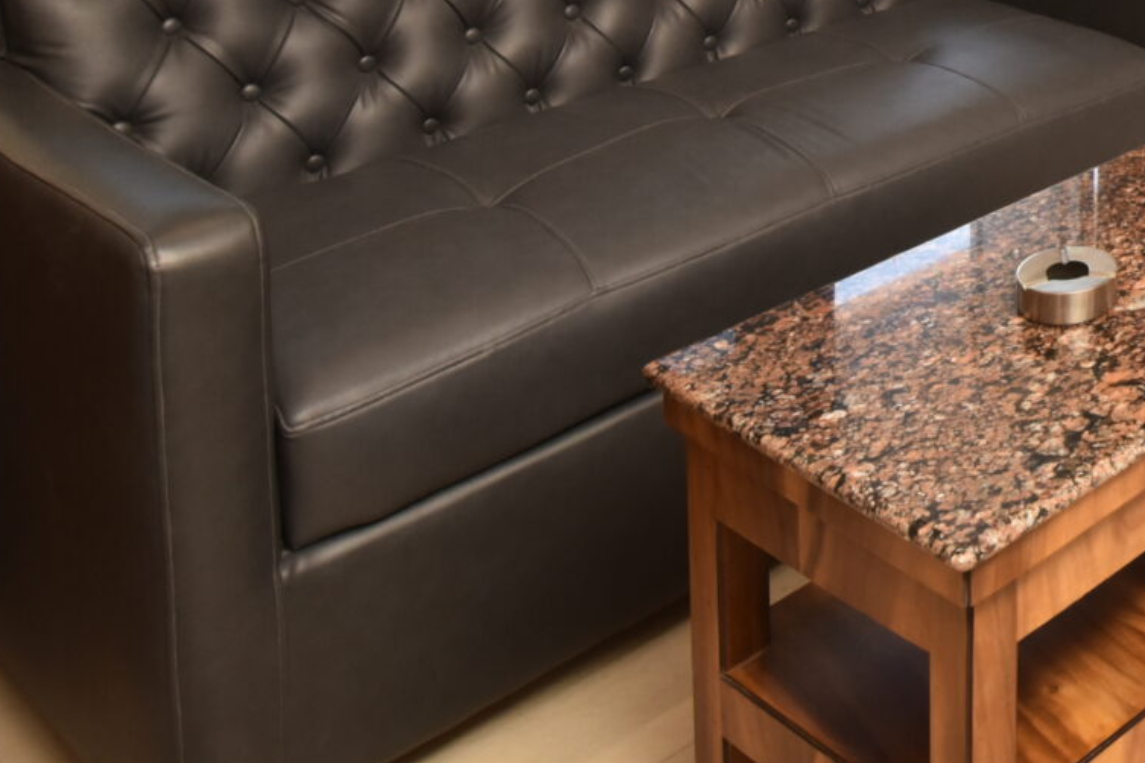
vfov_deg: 21.5
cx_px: 1416
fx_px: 1622
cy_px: -428
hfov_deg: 31.6
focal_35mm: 51
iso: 800
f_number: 8
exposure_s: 1/160
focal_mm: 15
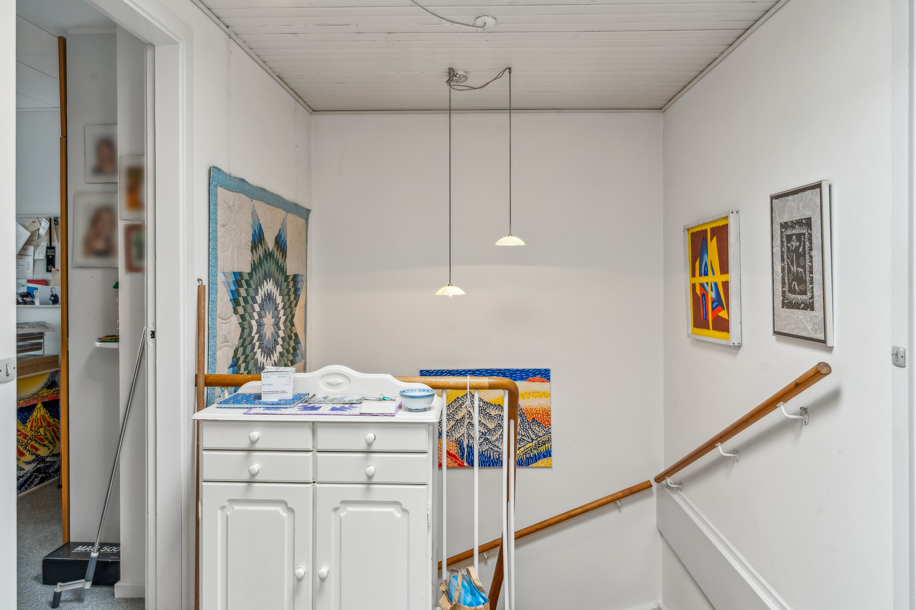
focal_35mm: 23
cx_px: 458
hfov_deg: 76.1
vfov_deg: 55.1
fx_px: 585
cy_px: 305
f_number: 8
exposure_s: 1/25
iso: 400
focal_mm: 23
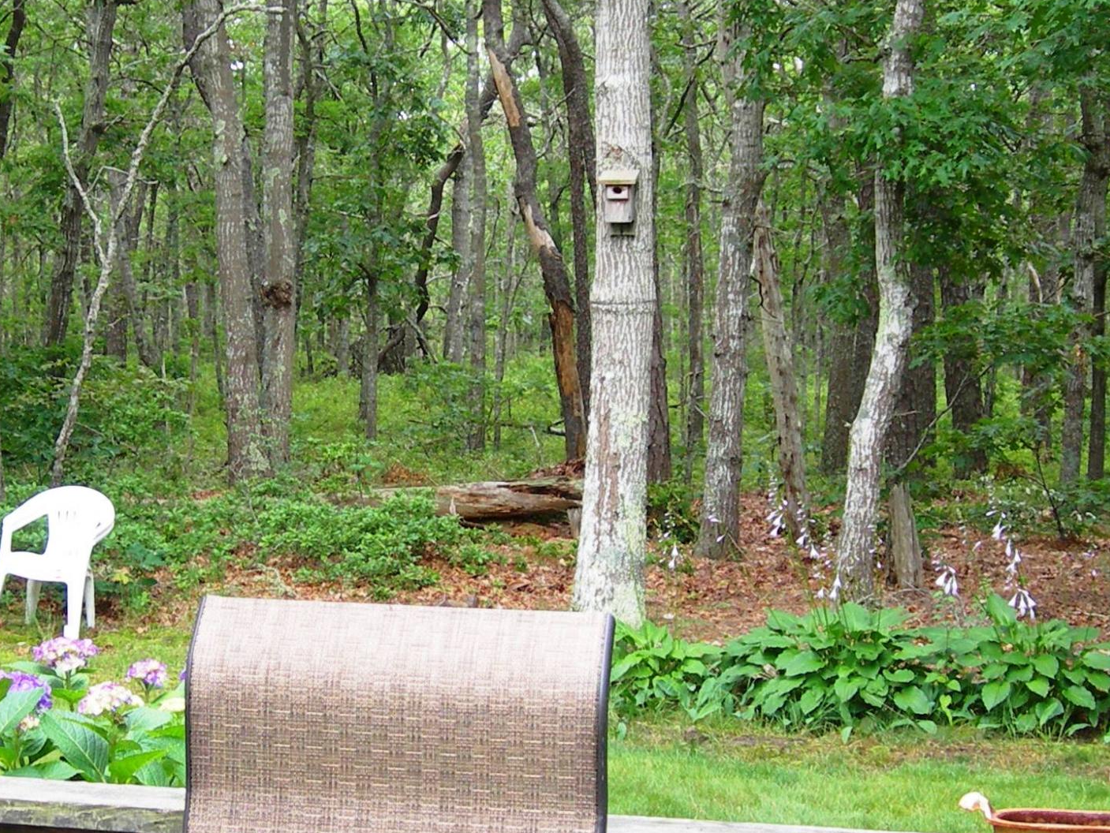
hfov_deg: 24.0
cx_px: 394
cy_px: 514
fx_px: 2598
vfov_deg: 18.2
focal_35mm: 81
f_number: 2.8
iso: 50
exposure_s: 1/63.8
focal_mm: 7.8
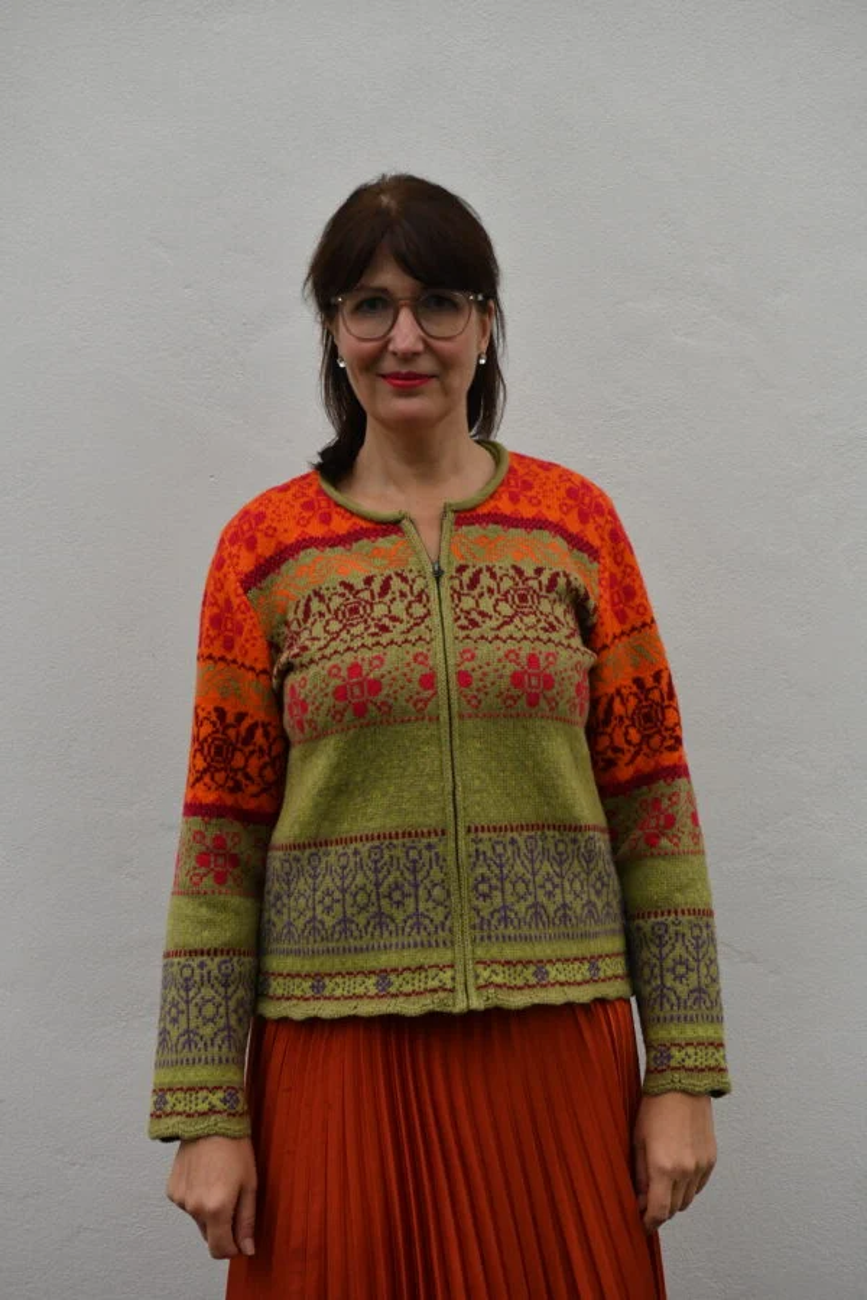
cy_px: 650
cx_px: 434
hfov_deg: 19.5
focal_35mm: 70
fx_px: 2529
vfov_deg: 28.8
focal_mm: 70
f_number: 6.7
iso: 3200
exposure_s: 1/180
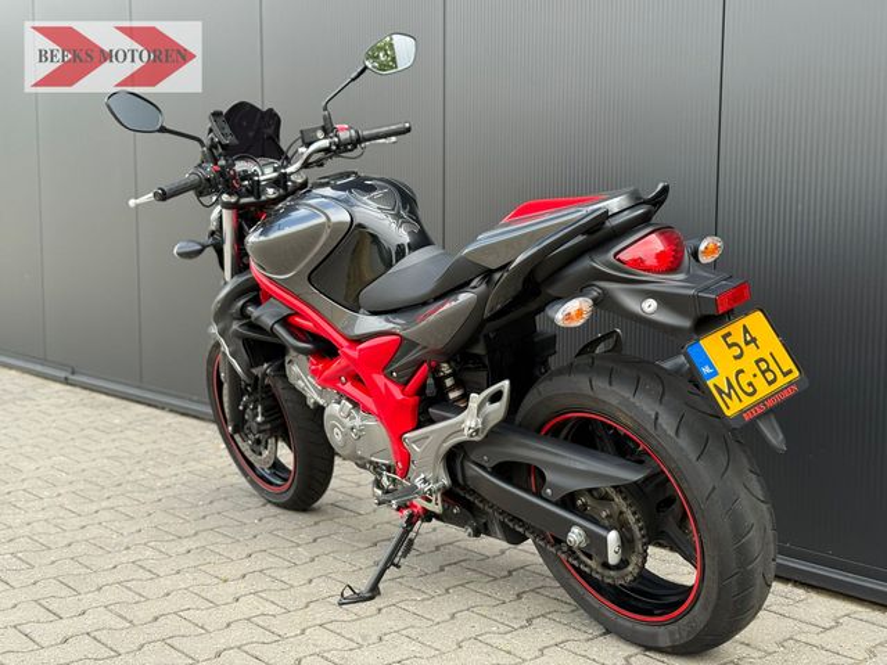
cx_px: 444
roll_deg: -0.1
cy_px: 332
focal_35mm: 48
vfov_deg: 30.3
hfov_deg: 39.7
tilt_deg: -5.8
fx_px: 1230
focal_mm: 6.76
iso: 80
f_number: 1.78
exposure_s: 1/693
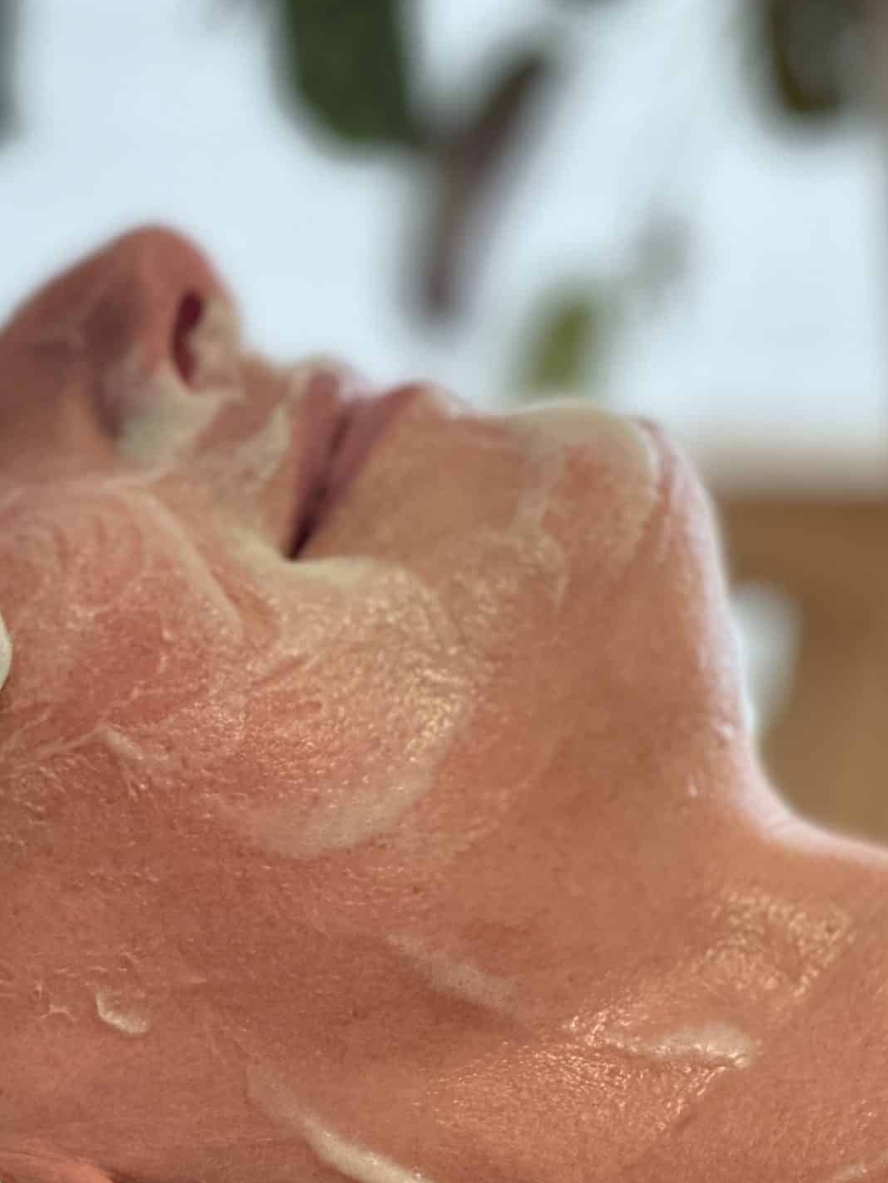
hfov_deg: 10.7
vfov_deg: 14.3
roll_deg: -1.0
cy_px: 369
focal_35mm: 138
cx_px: 160
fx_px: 4720
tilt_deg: +2.0
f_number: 2.8
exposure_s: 1/33
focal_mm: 9
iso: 125
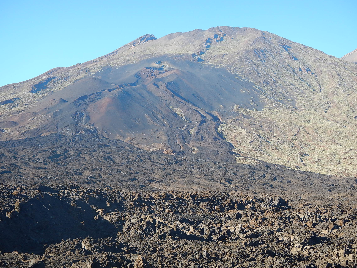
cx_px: 178
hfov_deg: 25.0
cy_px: 134
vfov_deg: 18.9
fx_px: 804
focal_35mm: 78
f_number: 4.4
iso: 125
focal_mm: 13.9
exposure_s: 1/250
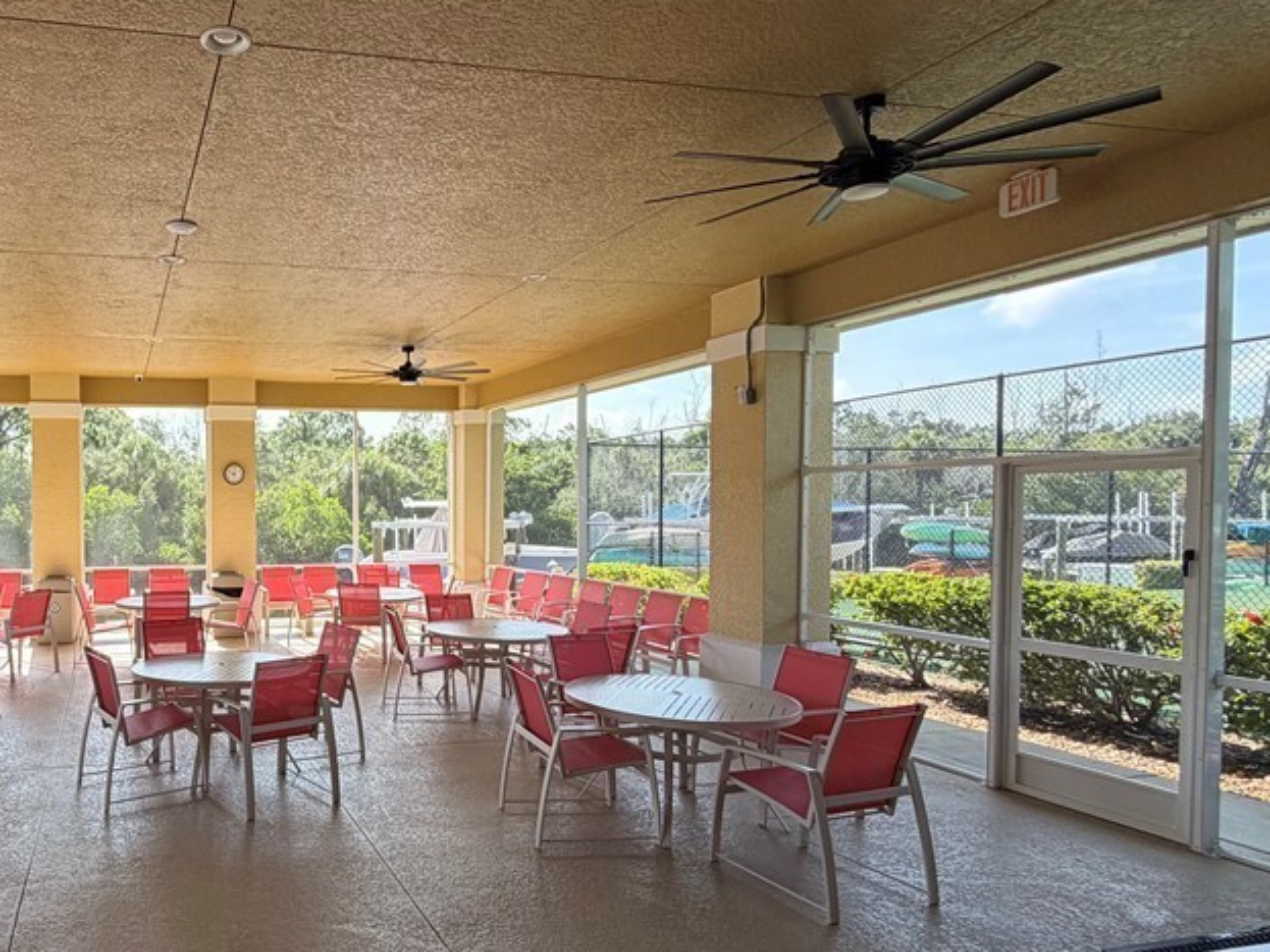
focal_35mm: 23
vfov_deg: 58.7
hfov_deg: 68.0
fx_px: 844
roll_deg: +0.7
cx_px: 281
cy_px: 528
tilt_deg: -1.7
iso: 50
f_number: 2.2
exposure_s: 1/213
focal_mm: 2.22
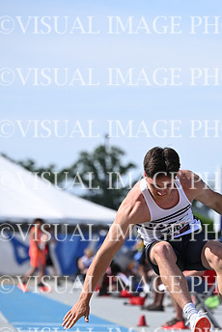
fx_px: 2022
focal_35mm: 219
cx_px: 183
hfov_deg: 6.3
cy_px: 207
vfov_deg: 9.4
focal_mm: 130
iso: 500
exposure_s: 1/6400
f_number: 3.5
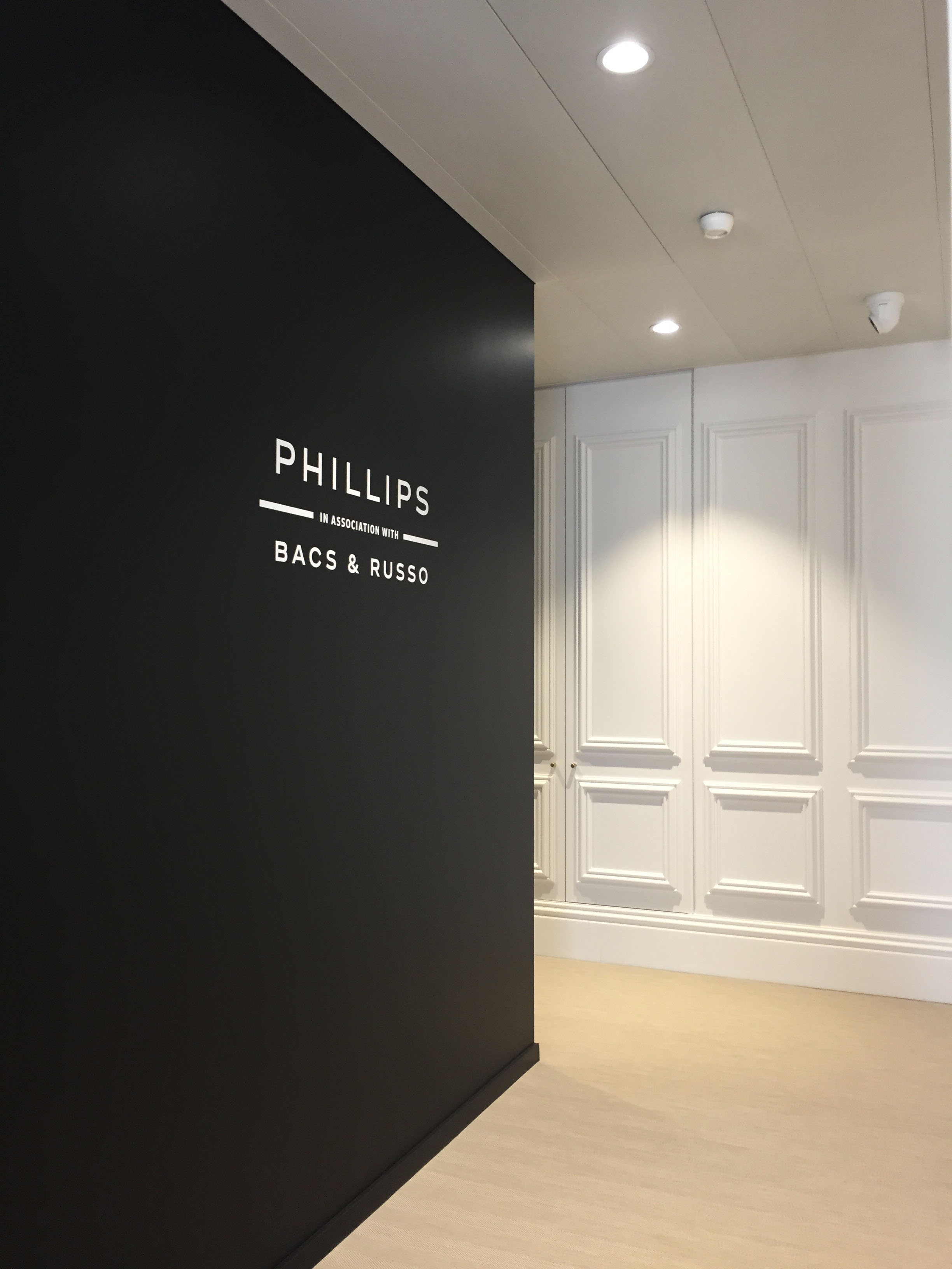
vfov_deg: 61.7
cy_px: 634
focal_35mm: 29
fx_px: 1063
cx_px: 476
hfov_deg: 48.2
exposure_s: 1/33
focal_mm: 4.15
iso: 125
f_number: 2.2
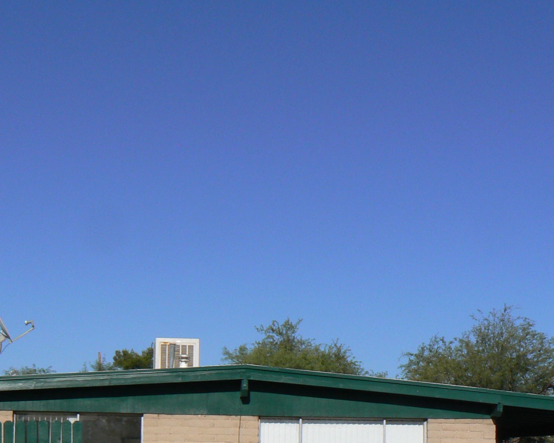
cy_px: 372
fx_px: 1115
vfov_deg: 22.1
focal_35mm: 68
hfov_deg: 27.7
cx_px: 188
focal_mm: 6
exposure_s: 1/640
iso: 80
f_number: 8
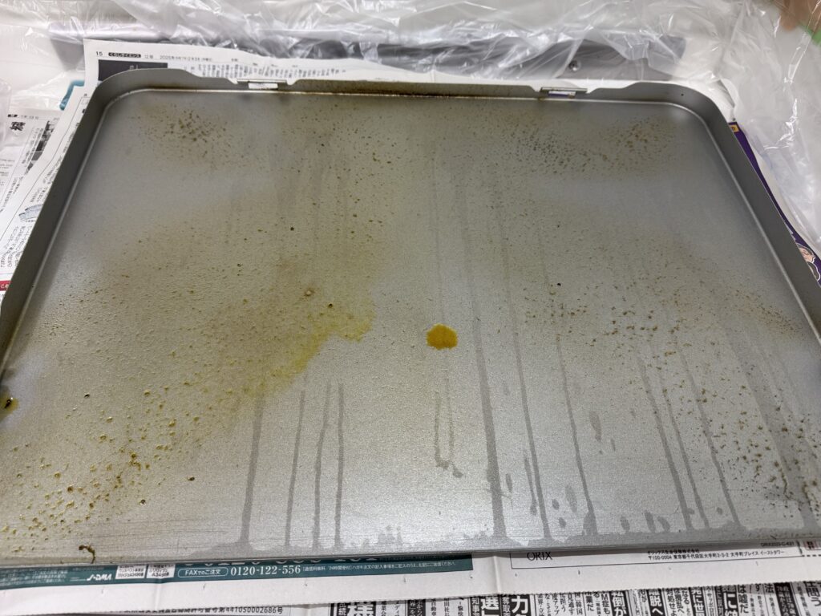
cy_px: 308
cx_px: 410
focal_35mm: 24
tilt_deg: -55.4
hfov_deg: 71.6
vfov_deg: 56.8
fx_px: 569
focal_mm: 6.76
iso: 160
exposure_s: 1/110
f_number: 1.78
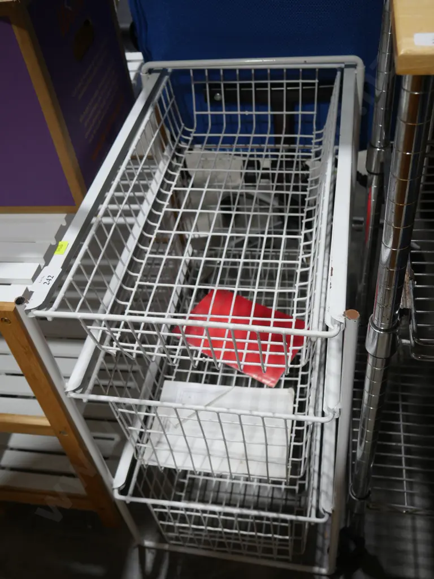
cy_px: 290
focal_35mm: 36
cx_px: 217
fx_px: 602
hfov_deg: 39.7
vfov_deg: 51.4
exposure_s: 1/80
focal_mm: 18
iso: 200
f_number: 4
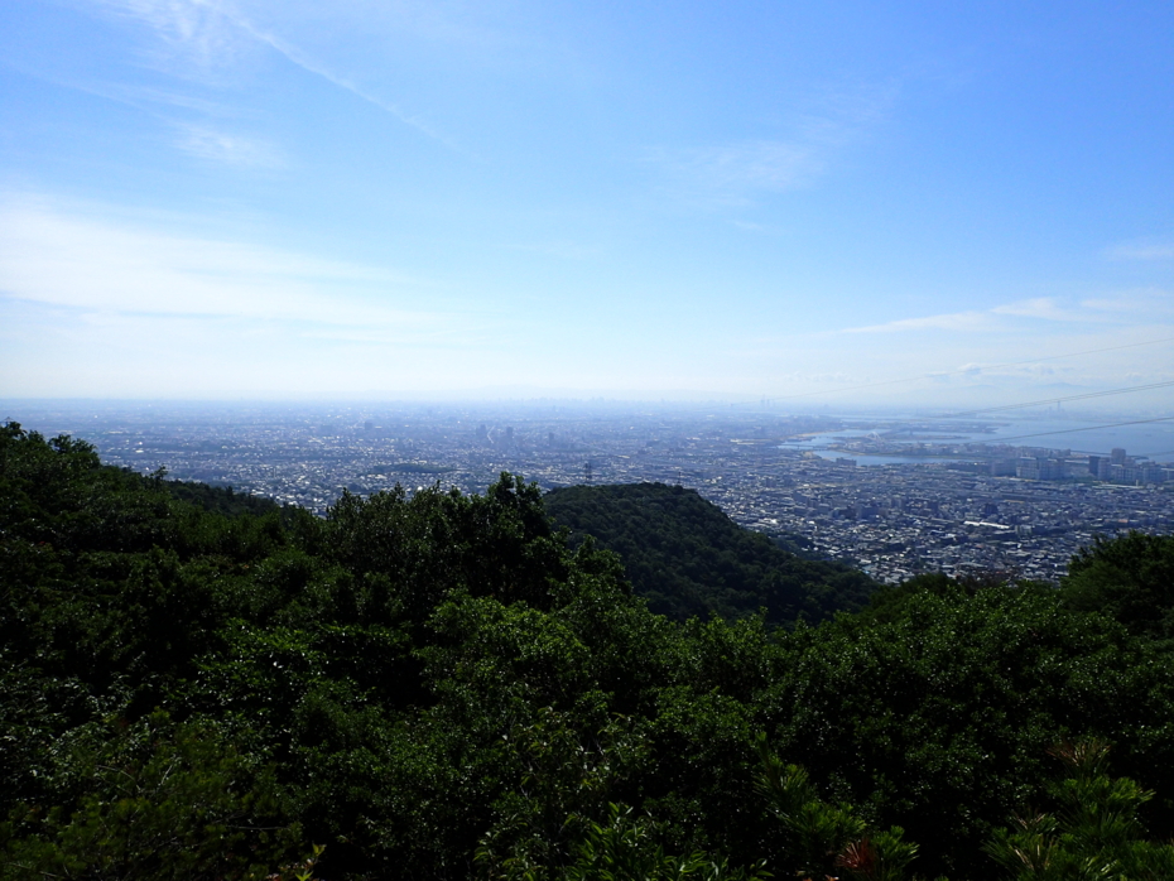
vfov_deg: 54.9
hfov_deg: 69.4
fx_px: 848
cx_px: 587
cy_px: 440
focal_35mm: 25
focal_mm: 4.5
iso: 100
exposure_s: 1/400
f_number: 8
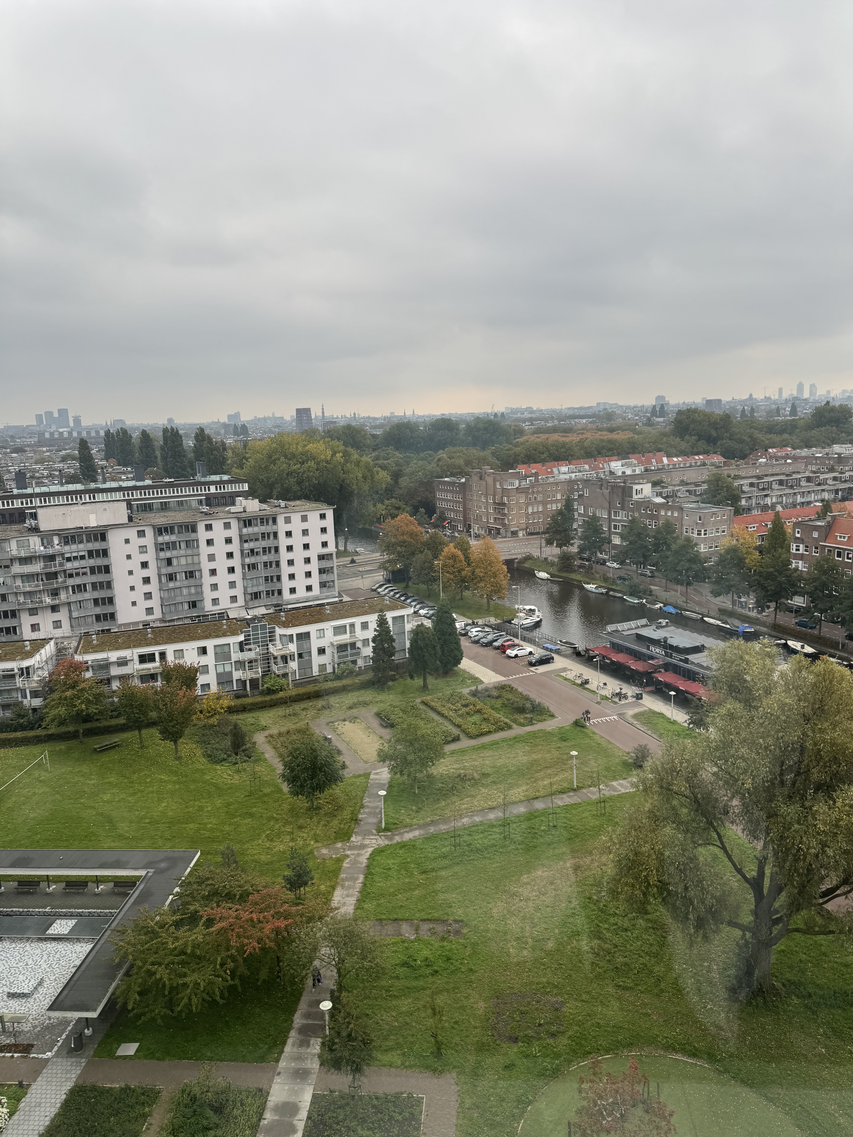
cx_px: 426
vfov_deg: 71.6
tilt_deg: -10.0
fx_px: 789
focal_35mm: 24
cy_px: 568
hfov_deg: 56.8
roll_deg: +1.5
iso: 80
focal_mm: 6.76
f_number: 1.78
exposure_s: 1/1311
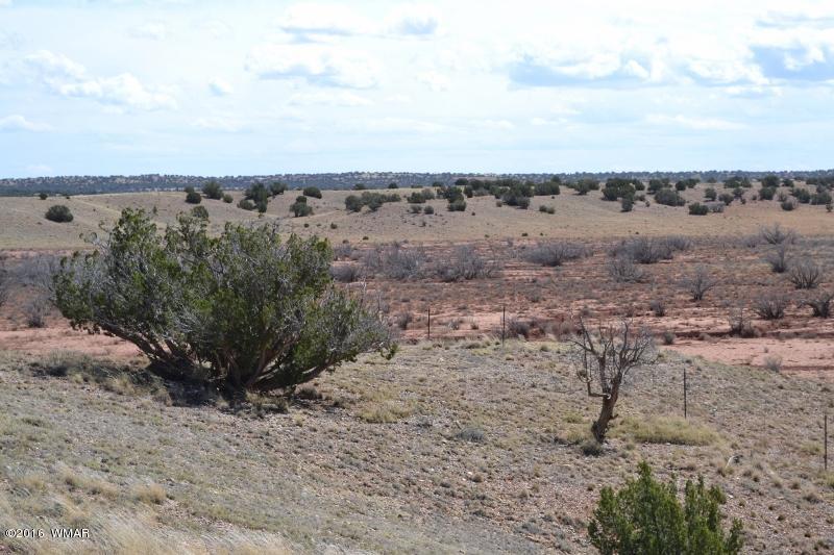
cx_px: 417
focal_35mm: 78
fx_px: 1807
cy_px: 278
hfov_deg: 26.0
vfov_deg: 17.5
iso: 100
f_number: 8
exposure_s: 1/250
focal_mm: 52
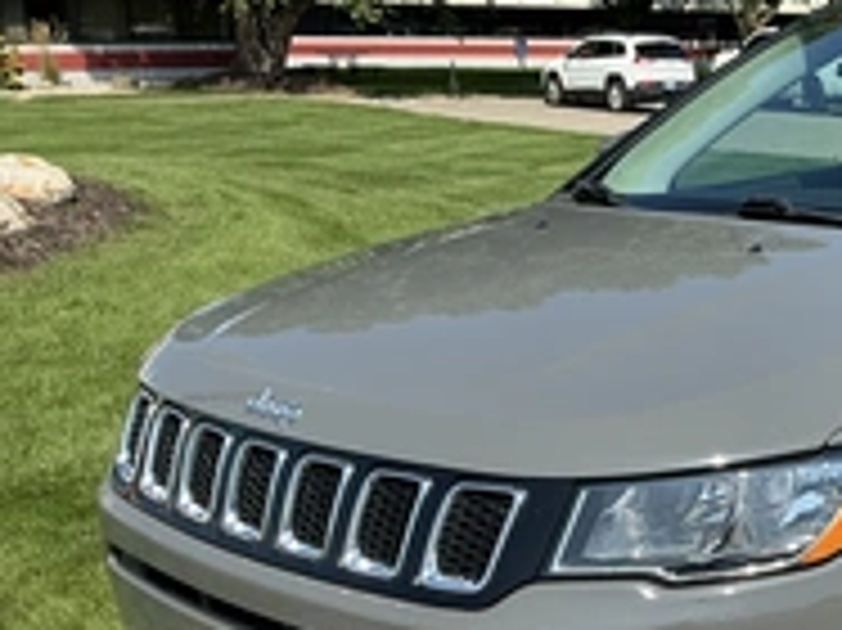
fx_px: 1459
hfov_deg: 29.8
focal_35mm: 60
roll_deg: -0.9
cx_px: 860
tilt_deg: -17.2
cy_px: 508
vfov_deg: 24.0
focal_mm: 3
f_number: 1.8
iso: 25
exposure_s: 1/1451
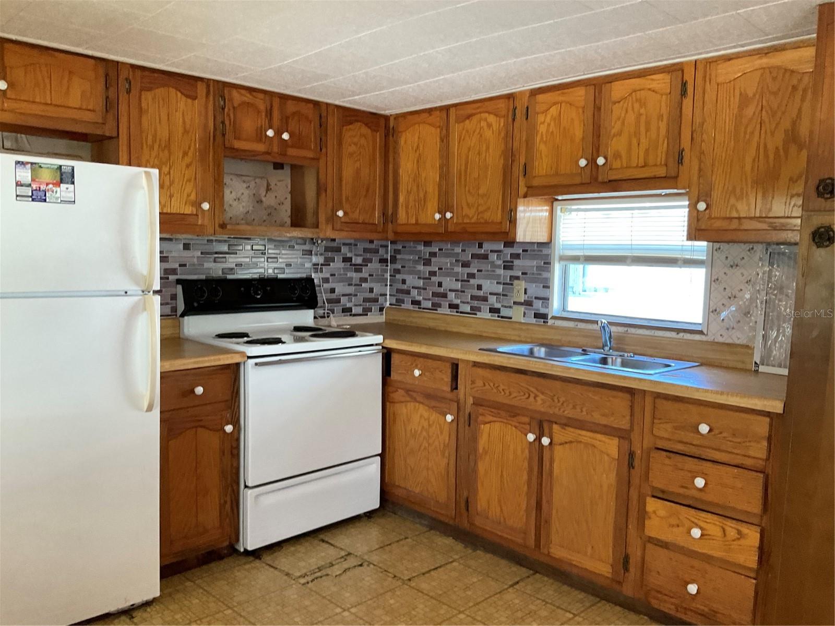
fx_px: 700
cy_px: 313
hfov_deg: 61.7
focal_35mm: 29
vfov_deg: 48.2
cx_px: 418
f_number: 1.8
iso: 160
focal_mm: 3
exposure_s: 1/60
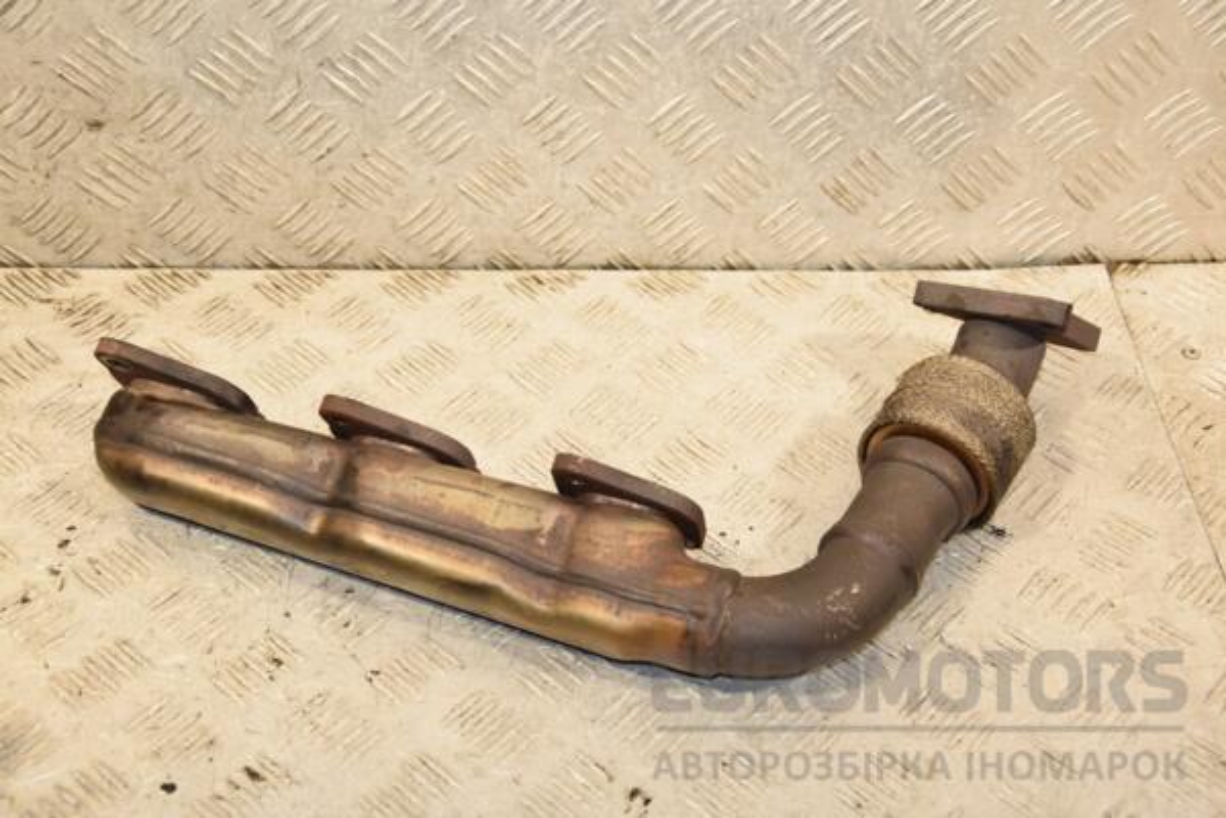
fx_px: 1941
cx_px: 613
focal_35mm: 57
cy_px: 409
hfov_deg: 35.1
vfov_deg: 23.8
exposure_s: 1/200
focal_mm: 38
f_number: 5.6
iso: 800
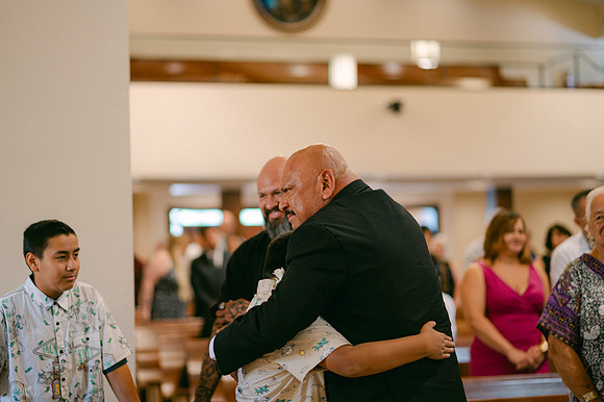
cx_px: 302
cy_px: 201
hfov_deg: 23.7
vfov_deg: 15.9
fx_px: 1442
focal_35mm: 86
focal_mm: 85
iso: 320
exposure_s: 1/125
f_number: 1.8
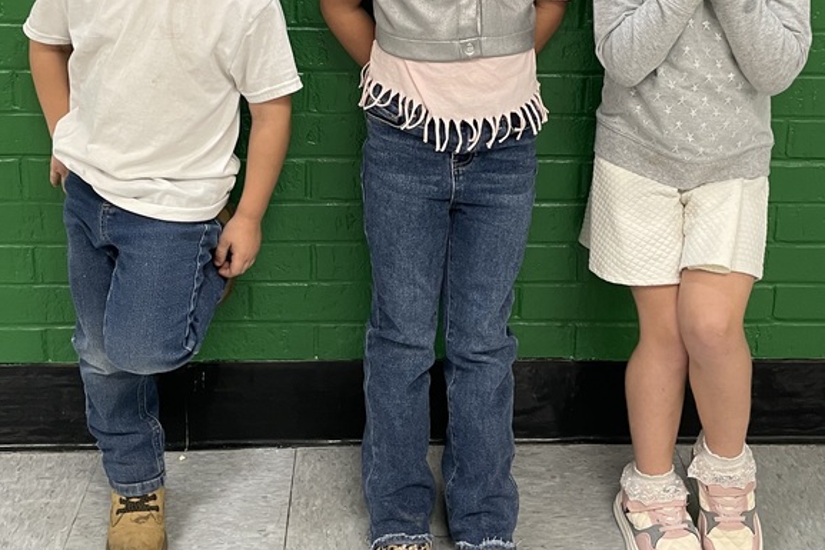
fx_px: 1100
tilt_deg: -17.5
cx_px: 405
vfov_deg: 27.3
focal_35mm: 48
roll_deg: +0.5
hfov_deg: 41.1
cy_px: 77
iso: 125
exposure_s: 1/60
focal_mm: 4.2
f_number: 1.6
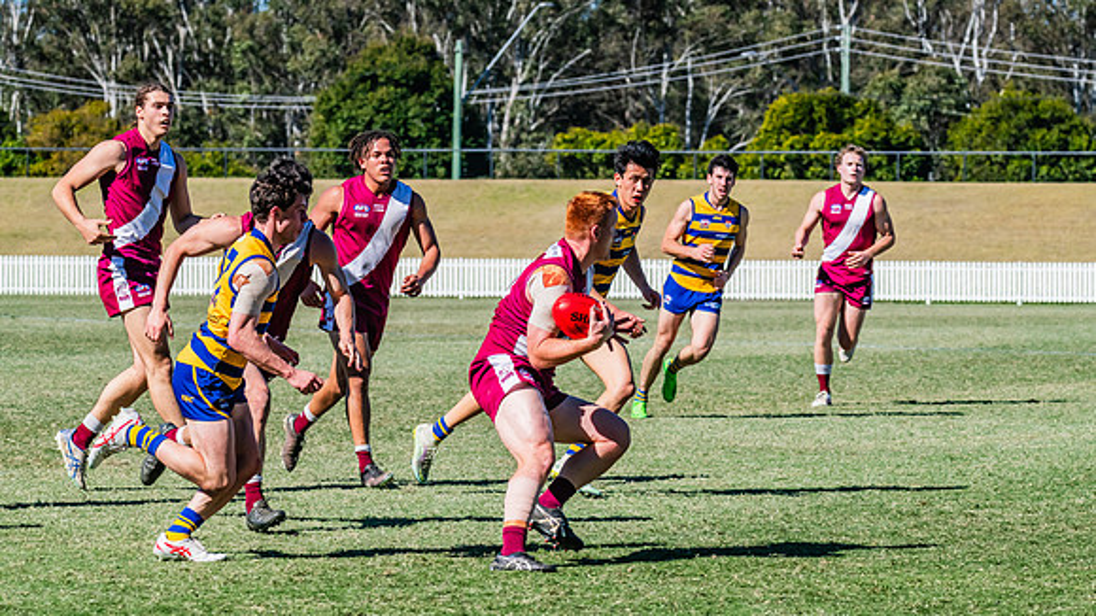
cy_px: 251
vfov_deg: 6.7
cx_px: 544
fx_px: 5249
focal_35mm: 181
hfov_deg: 11.9
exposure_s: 1/1600
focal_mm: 170
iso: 800
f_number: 10
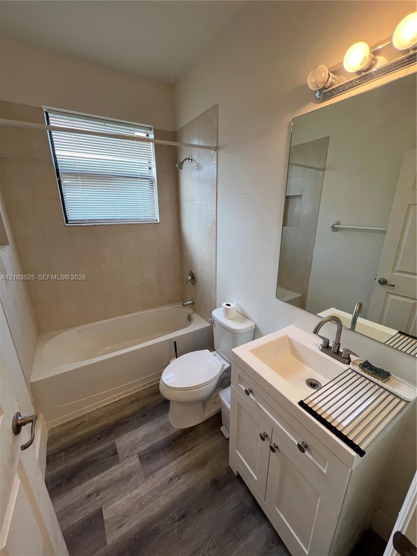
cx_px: 208
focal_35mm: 13
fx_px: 209
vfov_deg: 106.2
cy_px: 278
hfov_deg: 89.9
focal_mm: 1.57
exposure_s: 1/120
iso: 80
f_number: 1.8
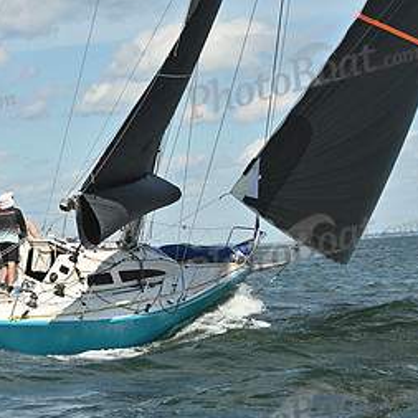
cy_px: 186
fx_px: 2077
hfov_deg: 11.5
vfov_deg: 11.5
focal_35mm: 152
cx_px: 102
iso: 250
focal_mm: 78
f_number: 8
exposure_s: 1/1600
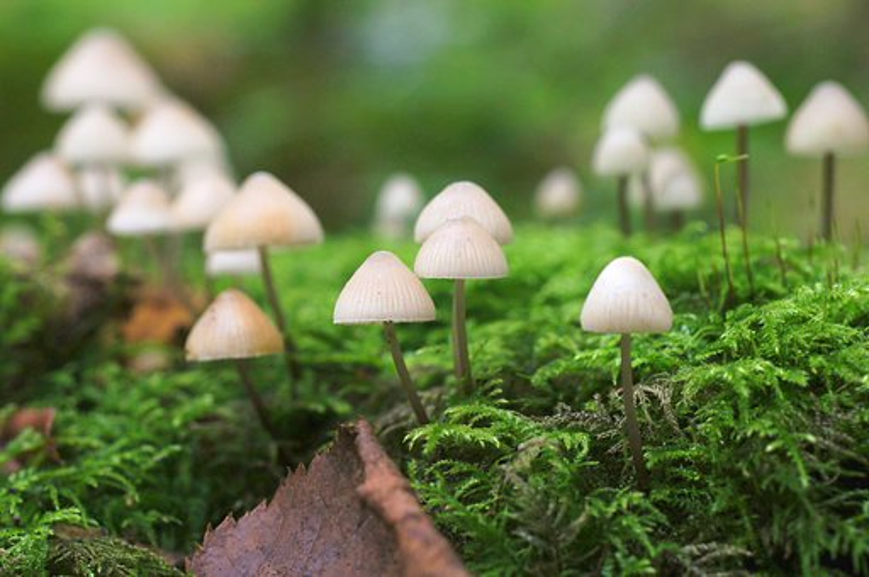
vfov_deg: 18.1
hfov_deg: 27.0
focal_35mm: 75
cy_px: 288
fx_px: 1808
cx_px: 434
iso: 320
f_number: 5.6
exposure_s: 1/80
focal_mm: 50
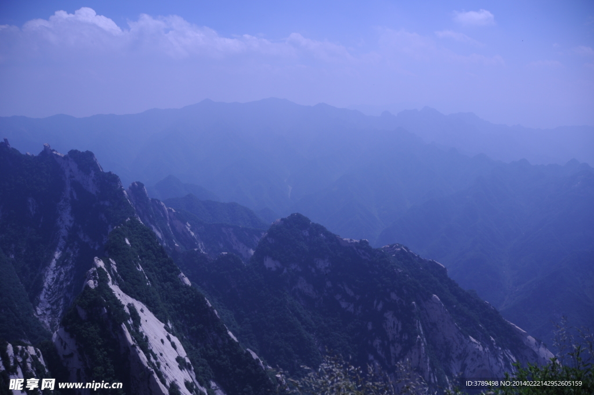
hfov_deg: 67.4
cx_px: 297
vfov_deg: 47.8
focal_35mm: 27
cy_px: 198
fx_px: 445
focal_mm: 18
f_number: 3.5
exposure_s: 1/4000
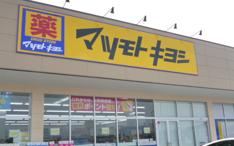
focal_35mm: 41
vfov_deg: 31.2
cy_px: 66
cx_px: 118
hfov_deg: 48.2
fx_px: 261
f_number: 3.2
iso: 160
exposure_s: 1/640
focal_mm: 6.8
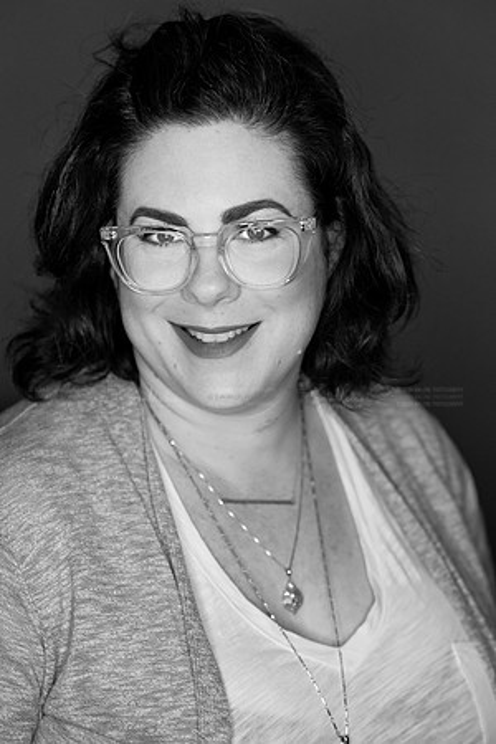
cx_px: 248
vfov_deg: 23.9
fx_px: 1757
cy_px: 372
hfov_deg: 16.1
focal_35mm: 85
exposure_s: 1/200
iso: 1600
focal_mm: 85
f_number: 3.2
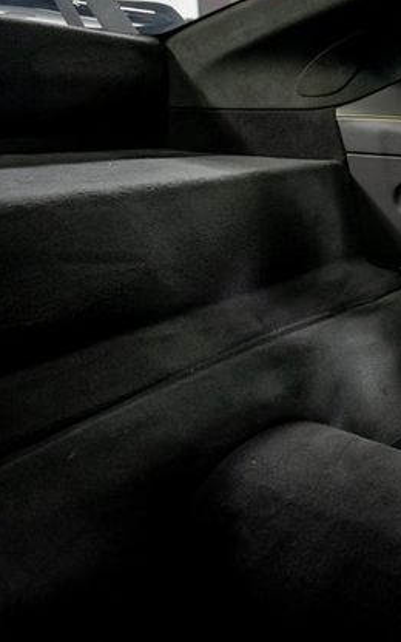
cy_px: 316
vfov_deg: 49.3
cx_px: 480
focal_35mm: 40
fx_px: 699
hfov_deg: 28.0
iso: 16000
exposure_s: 1/60
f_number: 4
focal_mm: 25.5
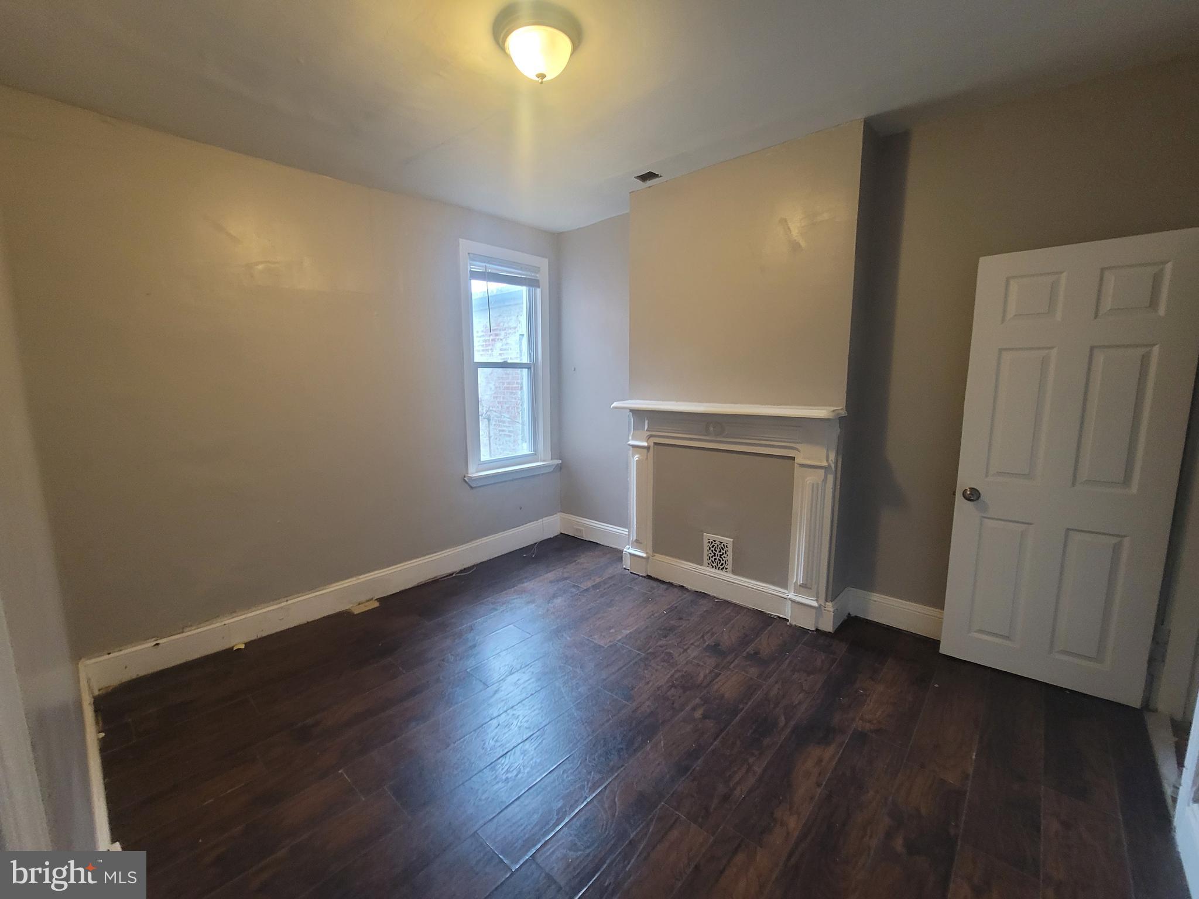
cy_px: 450
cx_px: 600
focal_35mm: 13
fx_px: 450
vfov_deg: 89.9
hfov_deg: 106.2
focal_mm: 2.2
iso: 320
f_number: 2.2
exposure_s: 1/30
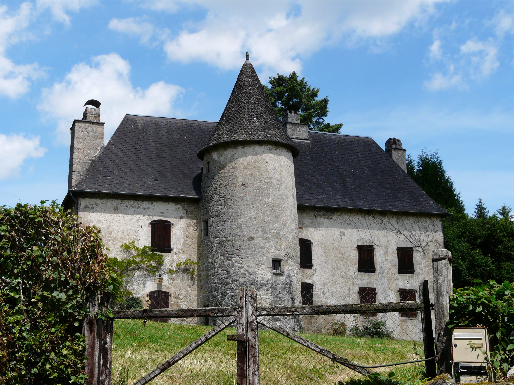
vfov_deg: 28.0
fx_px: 772
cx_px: 257
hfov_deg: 36.8
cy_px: 192
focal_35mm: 52
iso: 100
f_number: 5.6
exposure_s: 1/400
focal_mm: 8.5
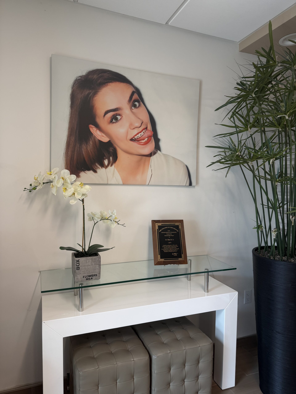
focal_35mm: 24
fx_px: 274
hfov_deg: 56.8
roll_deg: -1.2
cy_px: 197
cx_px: 148
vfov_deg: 71.6
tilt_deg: -2.8
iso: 100
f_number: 1.78
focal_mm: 6.76
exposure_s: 1/121
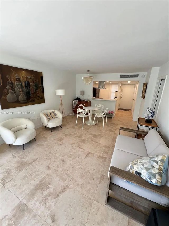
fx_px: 85
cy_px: 113
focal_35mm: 13
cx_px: 84
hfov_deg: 89.9
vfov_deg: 106.2
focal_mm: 1.57
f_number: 1.8
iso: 125
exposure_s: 1/99
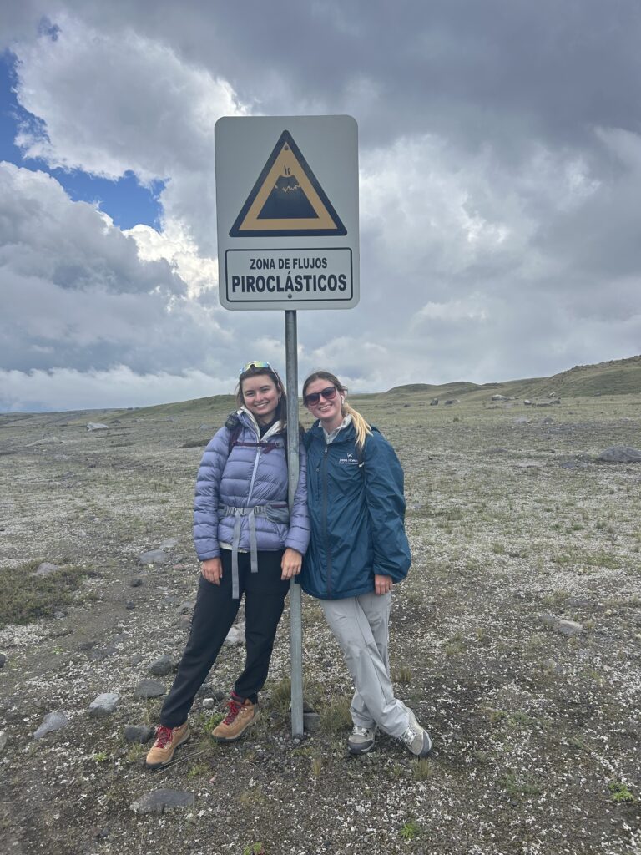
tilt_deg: -2.8
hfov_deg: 53.1
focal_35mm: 26
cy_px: 428
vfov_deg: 67.3
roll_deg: +0.6
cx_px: 320
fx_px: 642
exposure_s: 1/2695
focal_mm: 5.7
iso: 50
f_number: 1.5
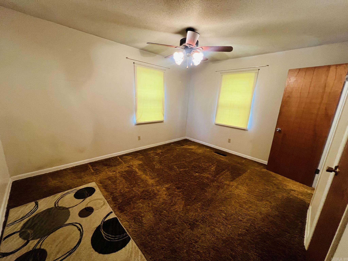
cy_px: 130
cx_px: 174
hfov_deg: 106.2
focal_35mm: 13
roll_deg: -3.5
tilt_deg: -14.2
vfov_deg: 89.9
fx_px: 131
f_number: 1.8
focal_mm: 1.57
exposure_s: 1/60
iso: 320
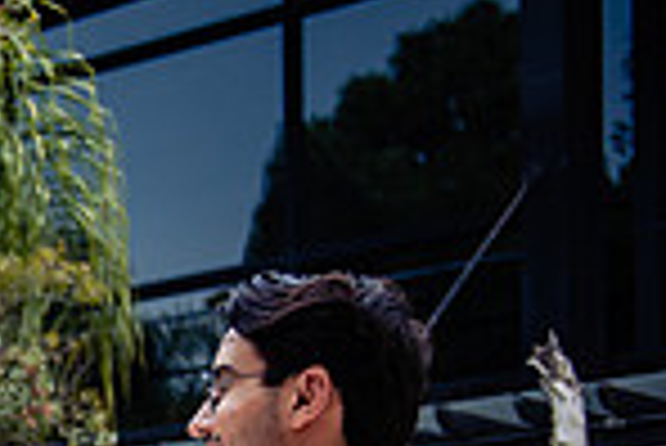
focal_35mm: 141
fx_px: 2611
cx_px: -544
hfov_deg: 13.1
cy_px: 750
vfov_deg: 9.4
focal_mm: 36
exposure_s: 1/160
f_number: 2.8
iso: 320
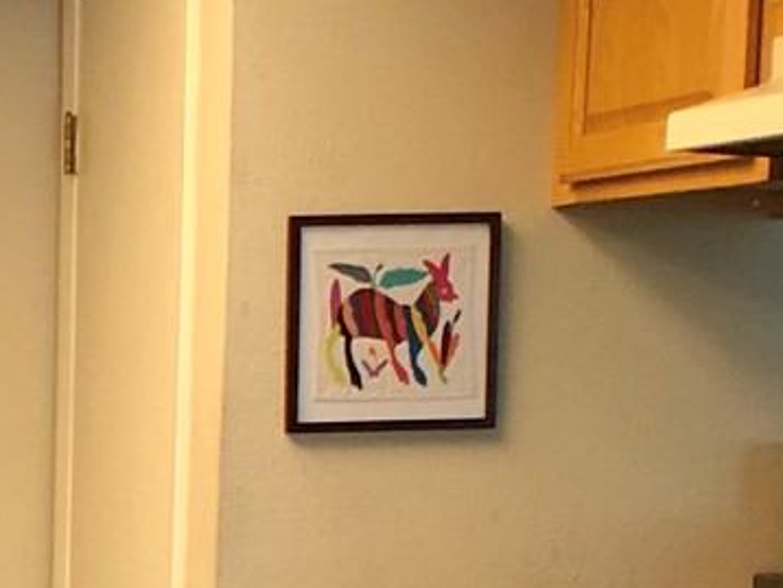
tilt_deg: -10.4
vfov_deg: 9.1
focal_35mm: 160
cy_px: 857
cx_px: -534
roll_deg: +1.2
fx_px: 3622
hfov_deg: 11.6
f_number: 1.8
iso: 40
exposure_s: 1/15
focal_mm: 3.99
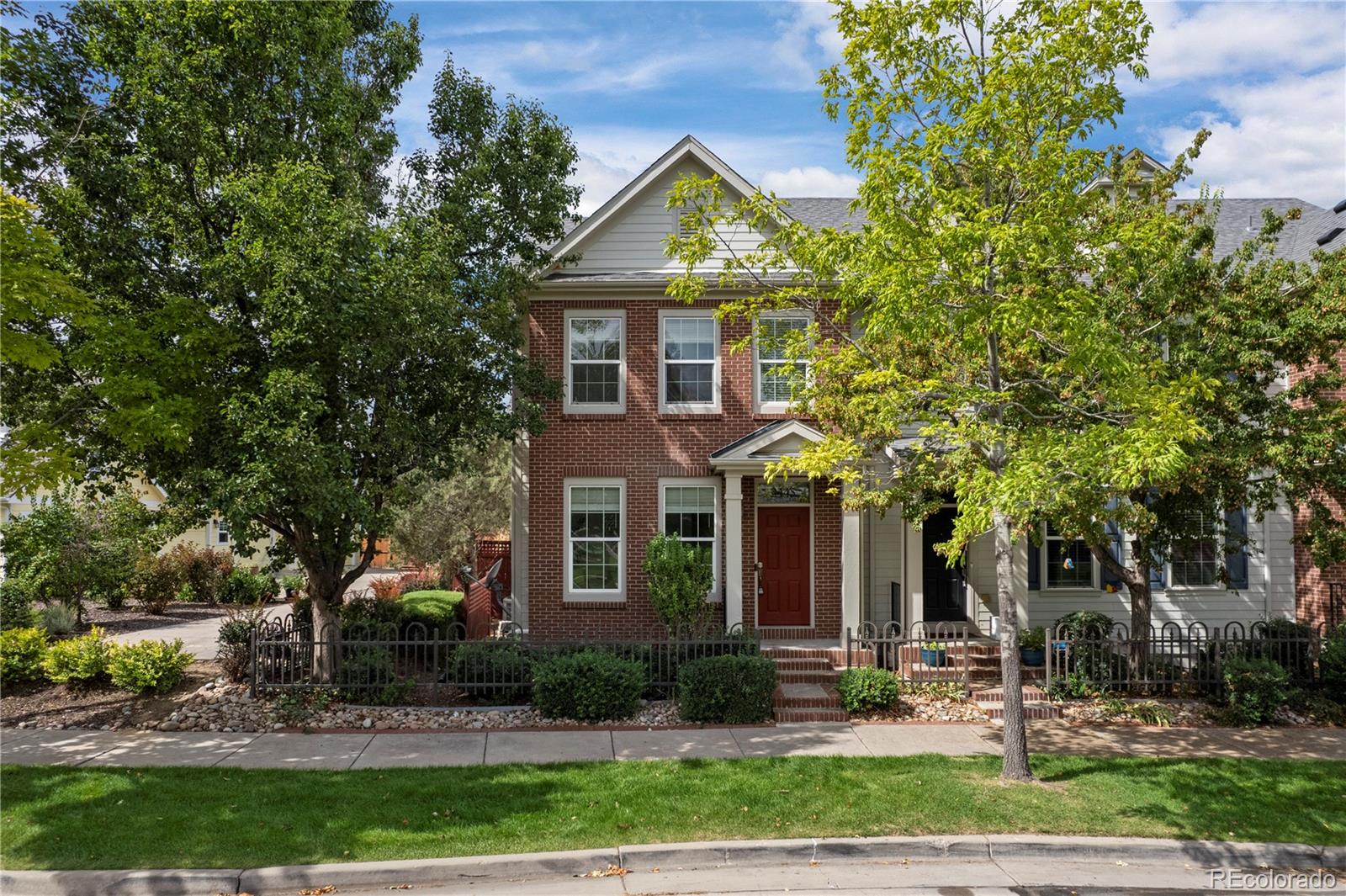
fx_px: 822
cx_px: 673
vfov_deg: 57.2
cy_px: 448
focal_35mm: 22
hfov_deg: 78.6
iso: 100
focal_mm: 8.38
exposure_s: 1/1500
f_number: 2.8
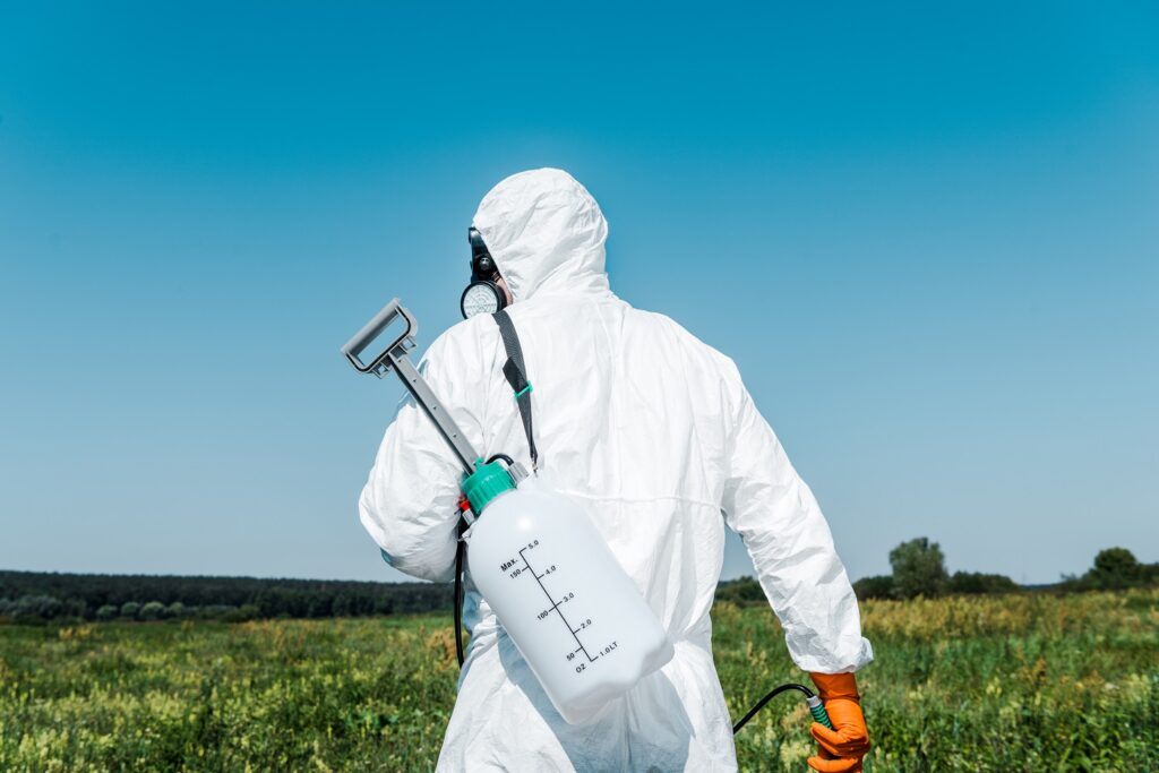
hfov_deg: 50.7
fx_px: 1223
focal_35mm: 38
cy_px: 386
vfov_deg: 35.1
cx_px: 580
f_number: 6.3
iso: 100
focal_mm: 38
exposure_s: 1/1000
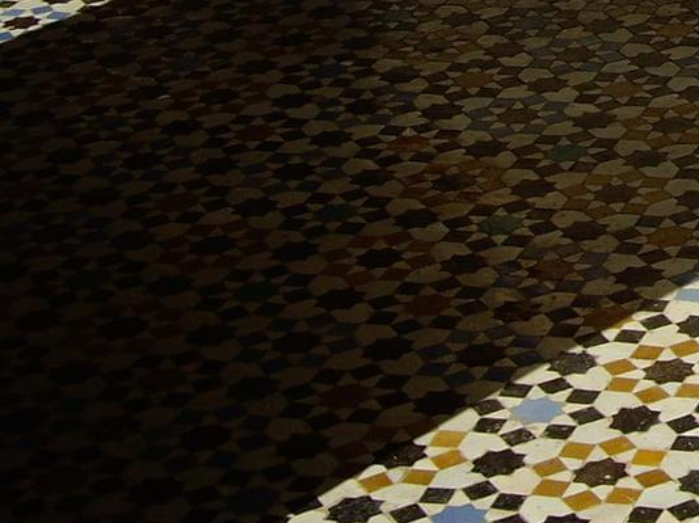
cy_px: -187
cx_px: 1195
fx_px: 2765
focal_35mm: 137
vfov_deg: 10.5
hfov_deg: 13.2
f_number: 8
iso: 64
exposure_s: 1/200
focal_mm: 7.9
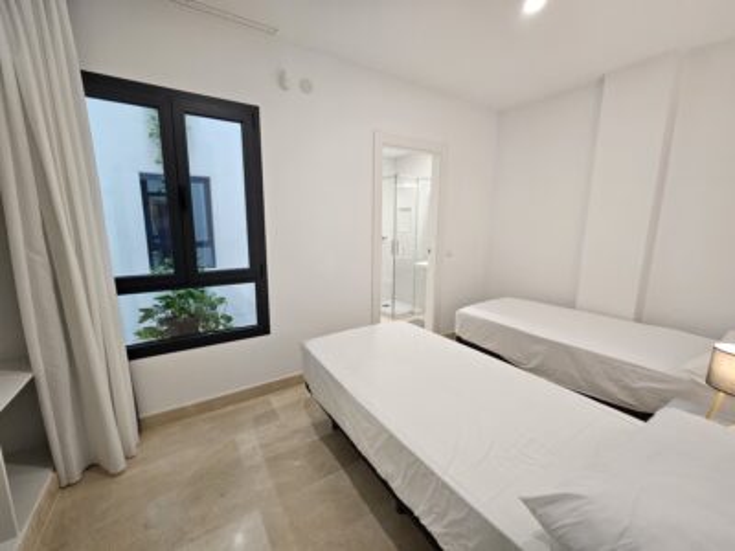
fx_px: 276
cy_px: 276
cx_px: 368
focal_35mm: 13
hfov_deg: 106.2
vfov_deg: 89.9
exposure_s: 1/50
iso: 320
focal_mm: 2.2
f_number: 2.2
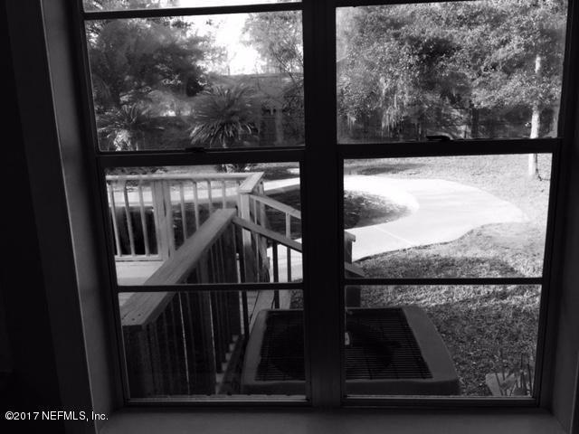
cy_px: 217
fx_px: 485
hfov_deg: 61.7
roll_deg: +1.6
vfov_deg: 48.2
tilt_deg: -12.1
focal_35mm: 29
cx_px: 290
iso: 32
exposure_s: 1/124
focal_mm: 4.15
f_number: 2.2
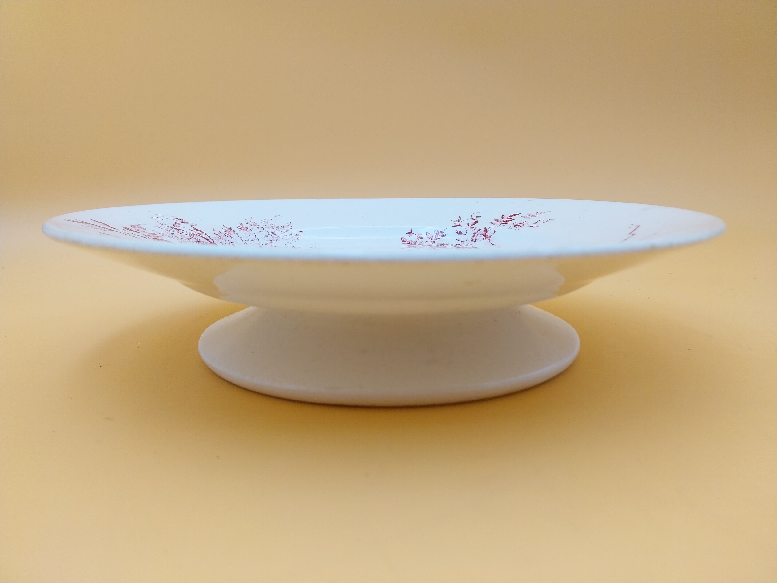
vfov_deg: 53.1
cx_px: 388
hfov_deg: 67.3
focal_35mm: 26
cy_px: 292
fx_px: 584
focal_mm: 4
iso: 25
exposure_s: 1/100
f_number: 1.8
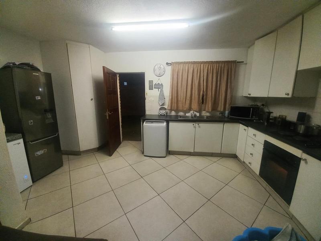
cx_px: 160
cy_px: 120
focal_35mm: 13
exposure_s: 1/14
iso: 250
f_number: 2.2
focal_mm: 1.42
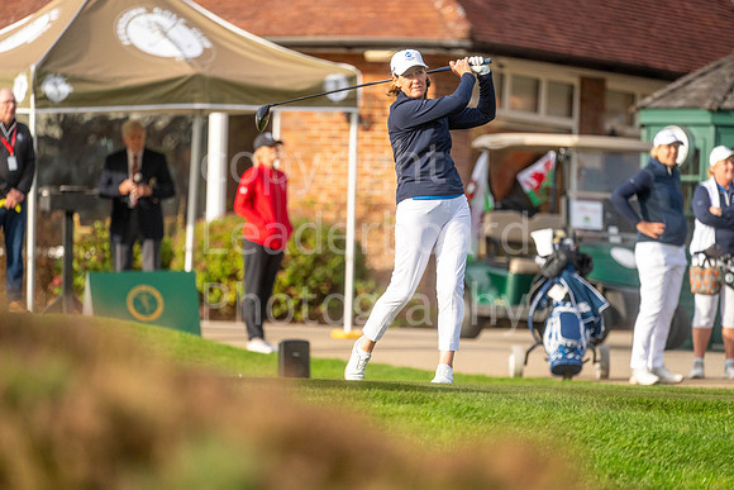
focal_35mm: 300
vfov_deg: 4.6
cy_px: 245
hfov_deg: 6.9
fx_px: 6118
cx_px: 367
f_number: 4
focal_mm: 300
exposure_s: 1/5000
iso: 640
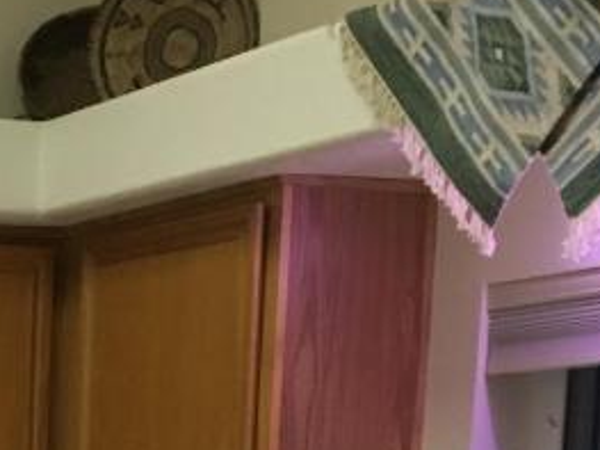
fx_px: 1958
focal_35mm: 113
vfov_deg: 12.0
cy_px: 809
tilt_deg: -8.4
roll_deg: -0.1
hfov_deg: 16.1
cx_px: -278
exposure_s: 1/24
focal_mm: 4.15
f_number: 2.2
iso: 200
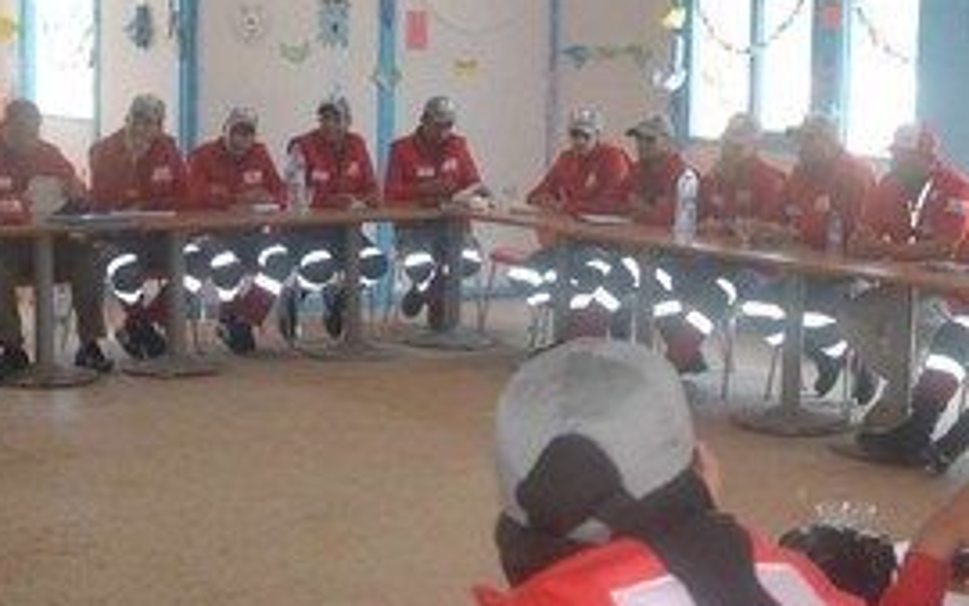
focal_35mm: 65
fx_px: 1717
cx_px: 668
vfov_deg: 20.0
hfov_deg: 31.2
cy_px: 287
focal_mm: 18
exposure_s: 1/100
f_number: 3.5
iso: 400
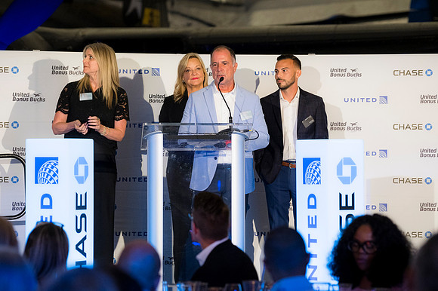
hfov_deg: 13.3
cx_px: 219
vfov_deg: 8.9
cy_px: 146
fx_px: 1873
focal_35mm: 154
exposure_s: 1/160
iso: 900
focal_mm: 103
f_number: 2.8
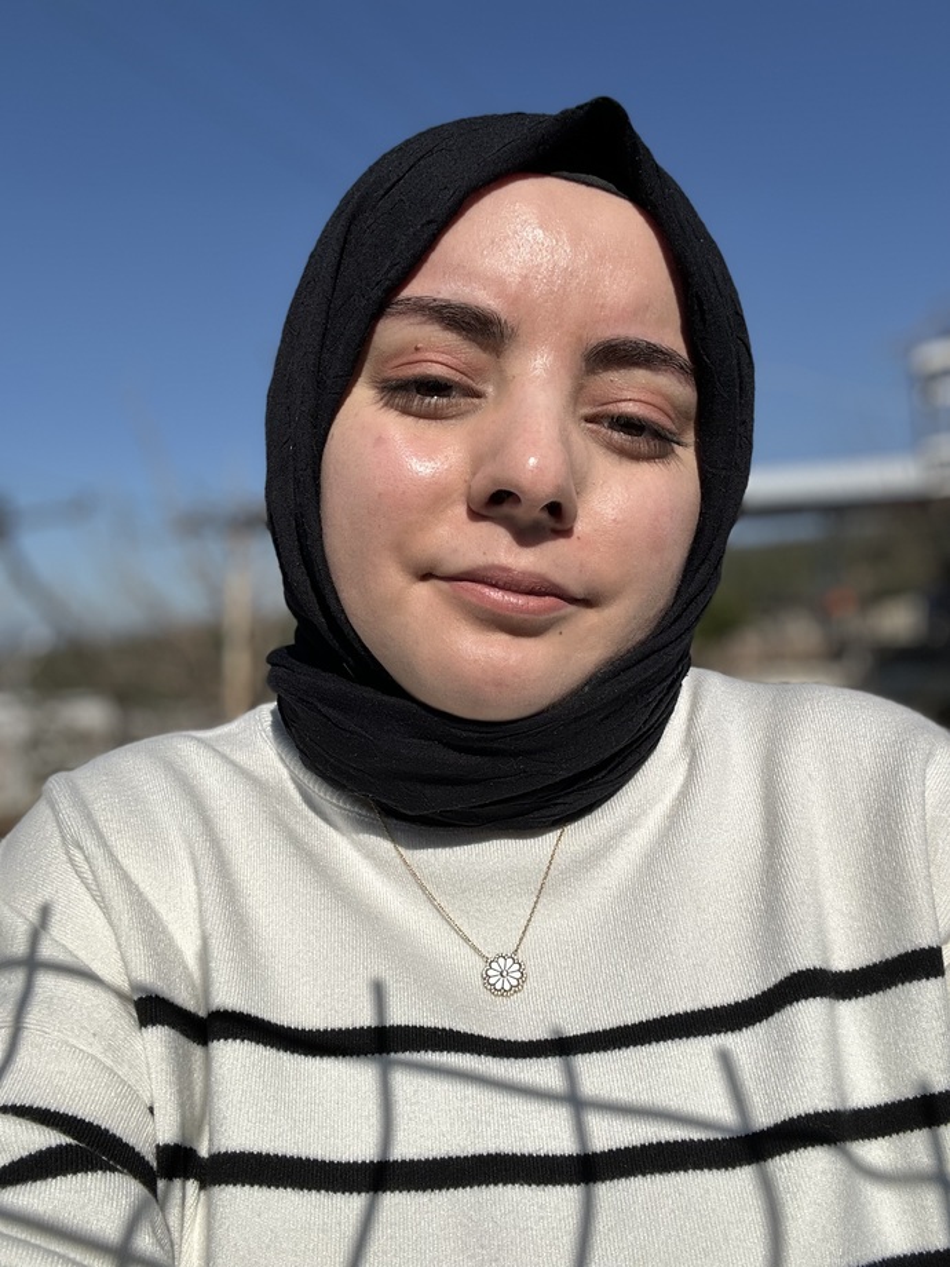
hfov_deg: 46.8
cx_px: 475
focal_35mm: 30
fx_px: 1098
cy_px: 634
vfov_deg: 60.0
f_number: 1.9
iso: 25
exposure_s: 1/2558
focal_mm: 2.69
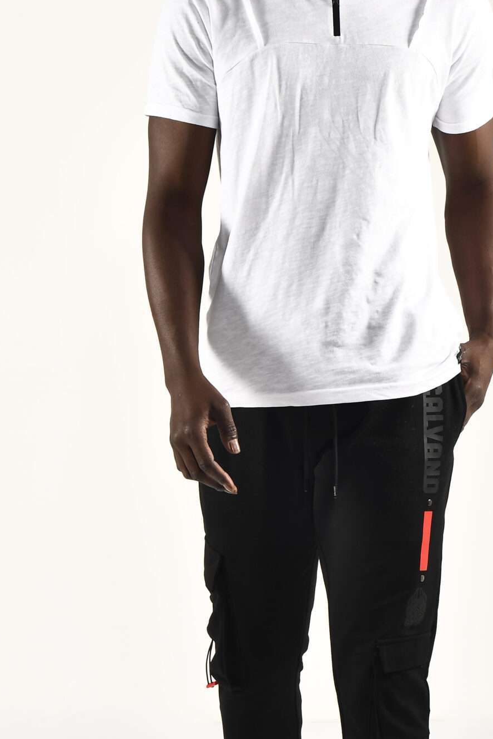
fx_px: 2013
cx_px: 306
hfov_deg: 14.0
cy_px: 412
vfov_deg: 20.8
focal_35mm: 98
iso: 160
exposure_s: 1/125
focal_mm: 34
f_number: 9
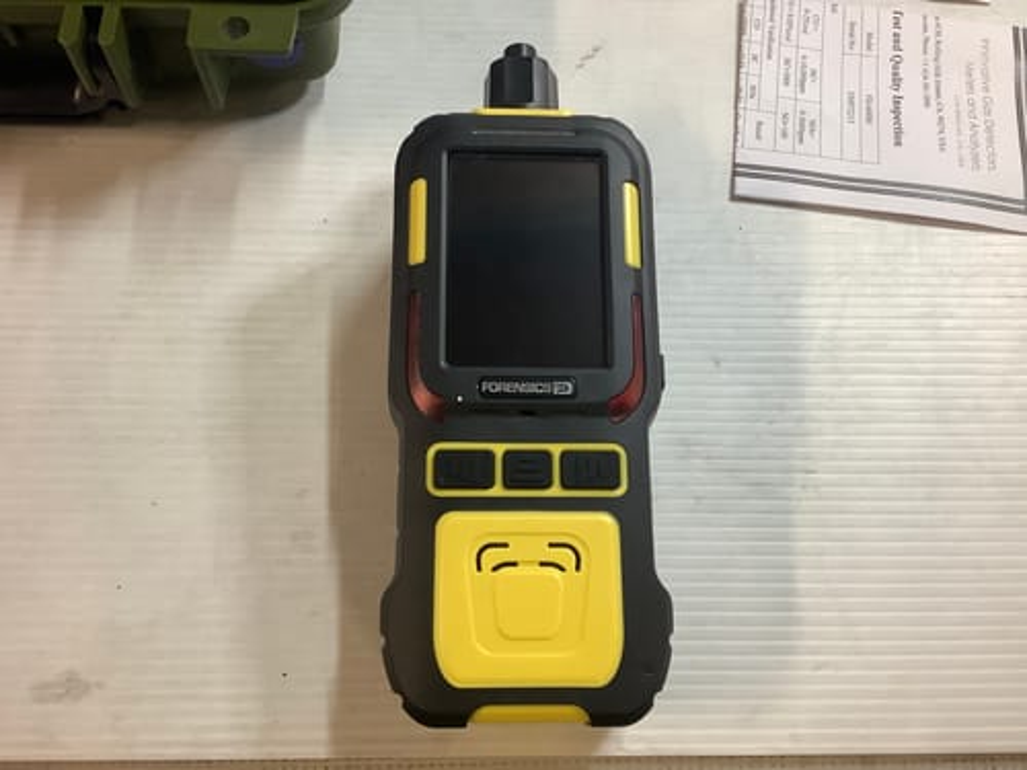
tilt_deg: -66.9
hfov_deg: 58.4
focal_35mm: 31
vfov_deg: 45.4
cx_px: 514
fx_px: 920
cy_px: 385
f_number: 2.4
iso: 125
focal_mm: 3.3
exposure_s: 1/50
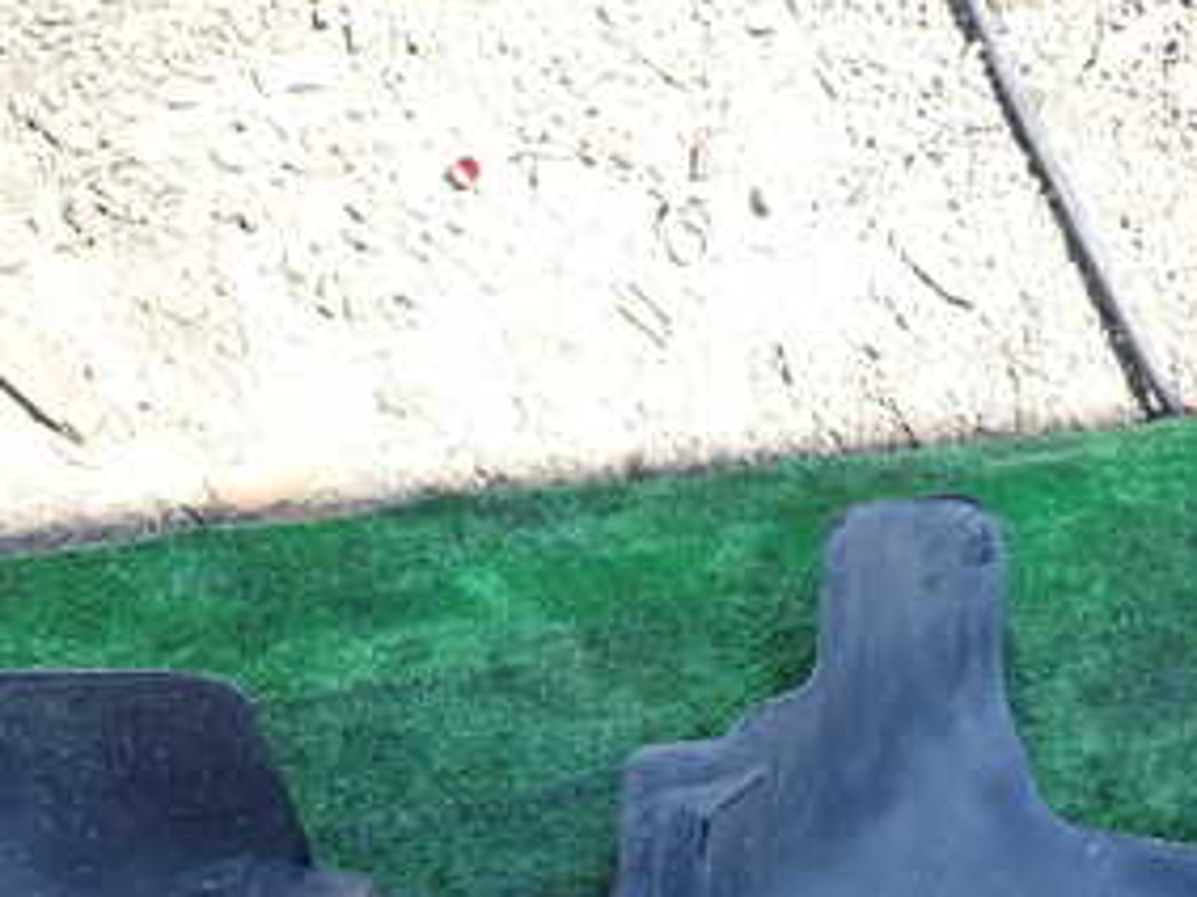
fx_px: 1832
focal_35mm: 53
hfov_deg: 35.9
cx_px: 423
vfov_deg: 26.0
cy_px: 910
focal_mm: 4.5
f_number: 2.8
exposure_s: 1/160
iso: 100
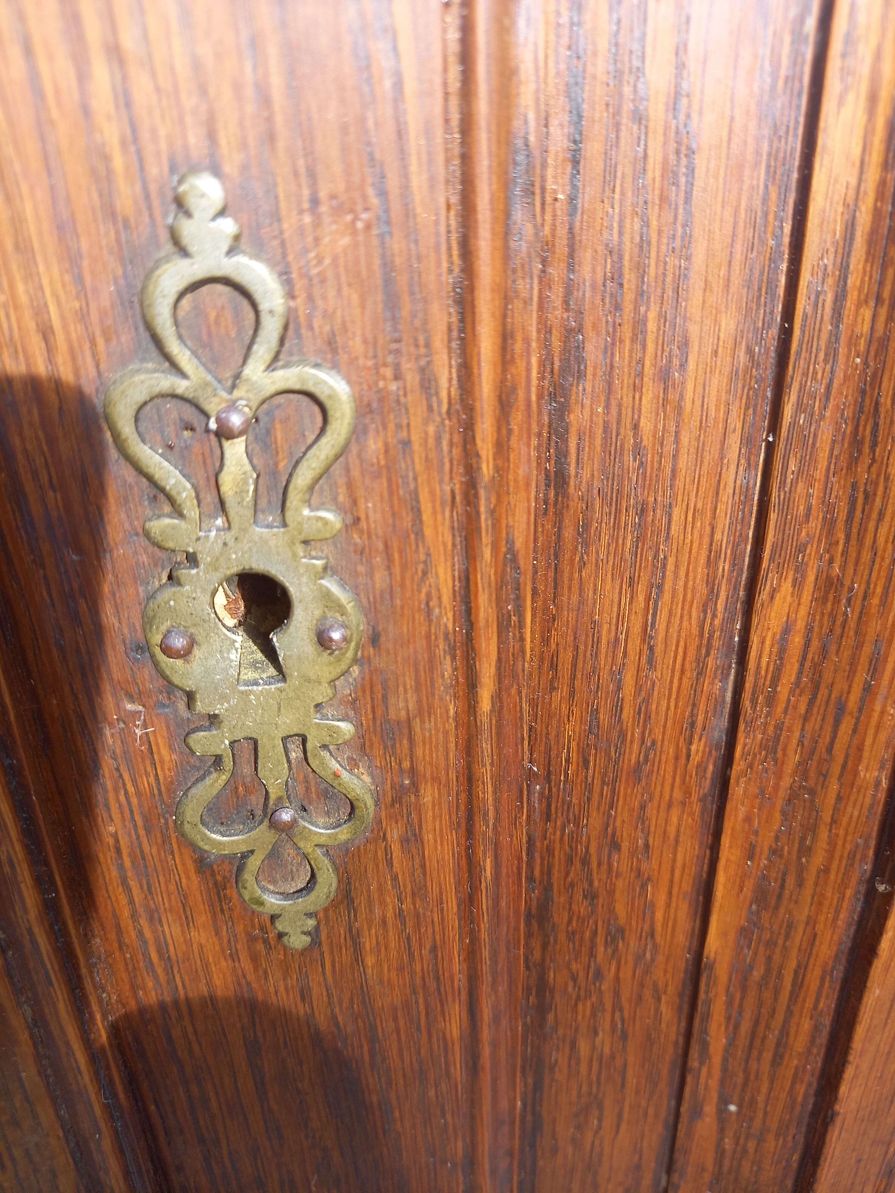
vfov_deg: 69.4
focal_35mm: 25
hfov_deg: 54.9
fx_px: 862
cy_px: 596
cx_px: 448
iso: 50
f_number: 1.8
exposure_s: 1/110
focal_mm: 4.65
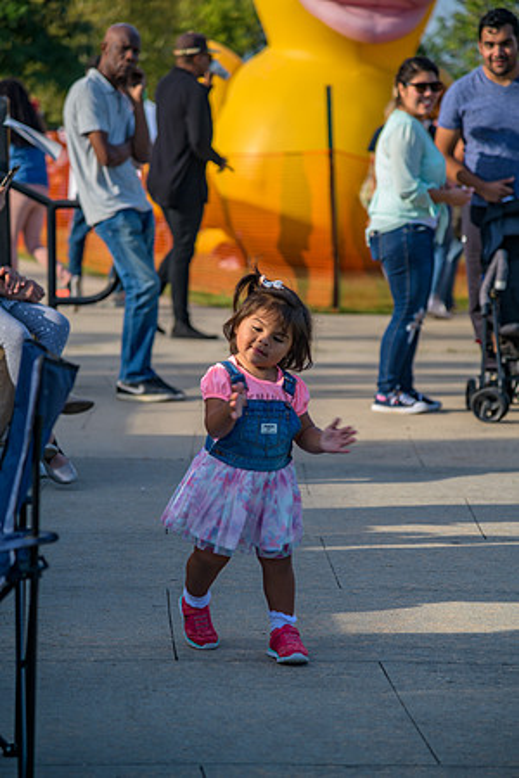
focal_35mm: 120
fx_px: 2595
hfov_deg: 11.4
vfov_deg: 17.1
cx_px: 260
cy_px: 389
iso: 80
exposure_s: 1/200
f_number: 4
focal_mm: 120
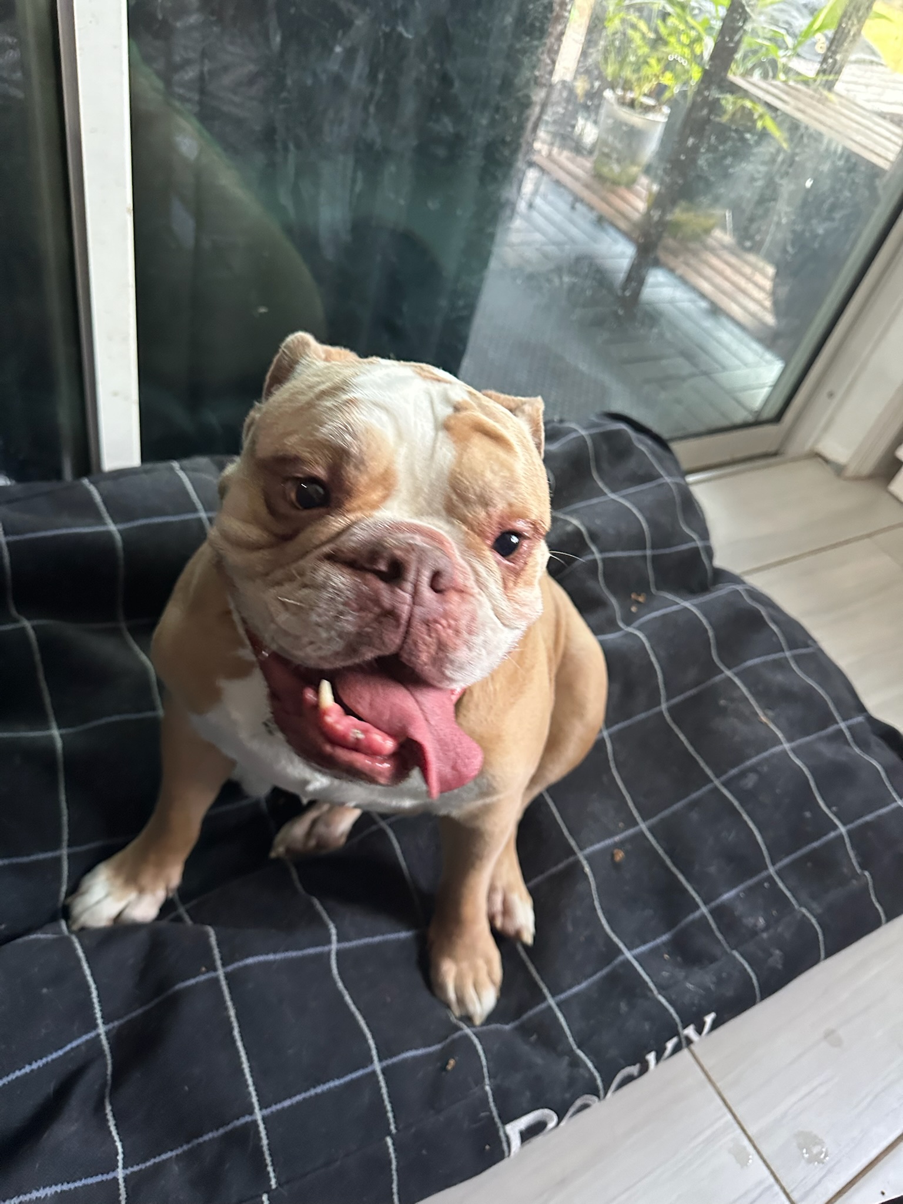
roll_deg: -17.9
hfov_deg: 56.8
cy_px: 602
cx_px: 452
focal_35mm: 24
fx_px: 835
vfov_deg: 71.6
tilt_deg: -44.3
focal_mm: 6.86
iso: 640
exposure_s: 1/60
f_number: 1.78
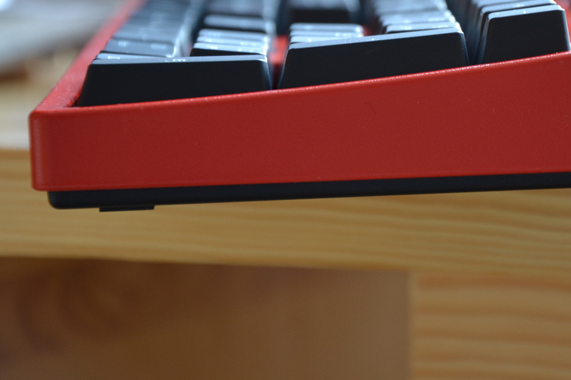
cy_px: 105
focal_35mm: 255
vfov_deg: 5.4
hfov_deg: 8.1
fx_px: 4040
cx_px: 422
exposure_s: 1/25
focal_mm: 105
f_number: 5.6
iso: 400
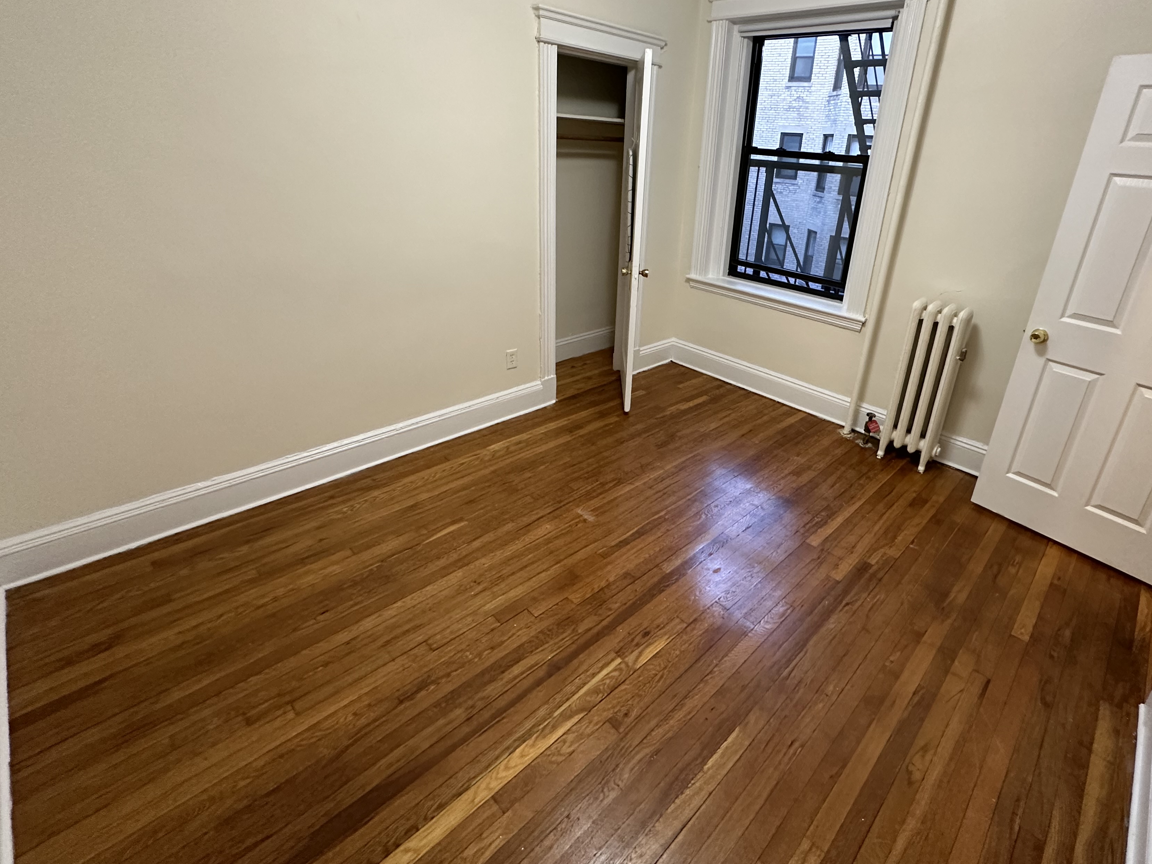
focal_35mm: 17
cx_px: 661
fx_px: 566
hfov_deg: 90.4
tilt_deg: -21.0
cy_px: 362
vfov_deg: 74.2
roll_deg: -4.5
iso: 400
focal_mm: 2.22
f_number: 2.2
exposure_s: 1/60
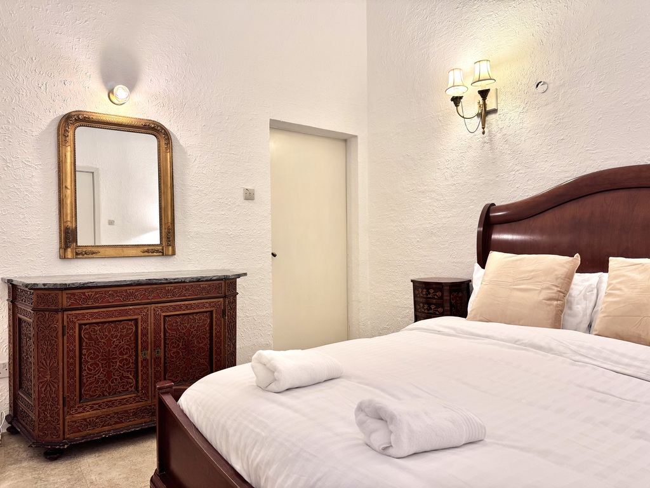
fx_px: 451
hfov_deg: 71.6
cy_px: 244
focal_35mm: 24
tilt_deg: -0.5
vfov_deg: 56.8
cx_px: 325
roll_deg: +1.2
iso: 125
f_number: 1.78
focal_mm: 6.76
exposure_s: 1/50
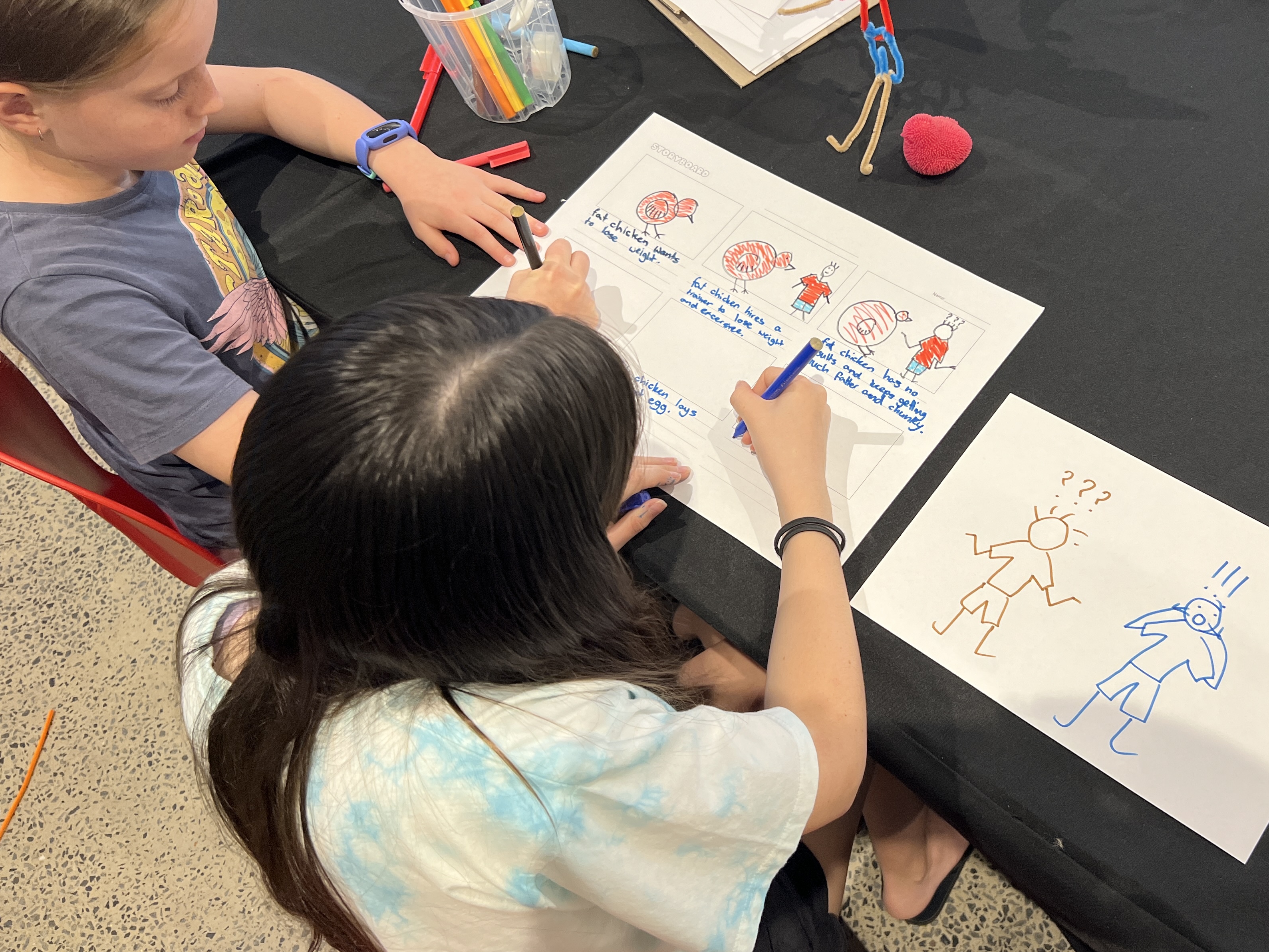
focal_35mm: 33
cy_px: 419
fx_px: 1210
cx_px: 792
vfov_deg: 42.9
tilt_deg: -57.9
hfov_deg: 54.7
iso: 125
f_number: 1.5
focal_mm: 5.7
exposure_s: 1/100
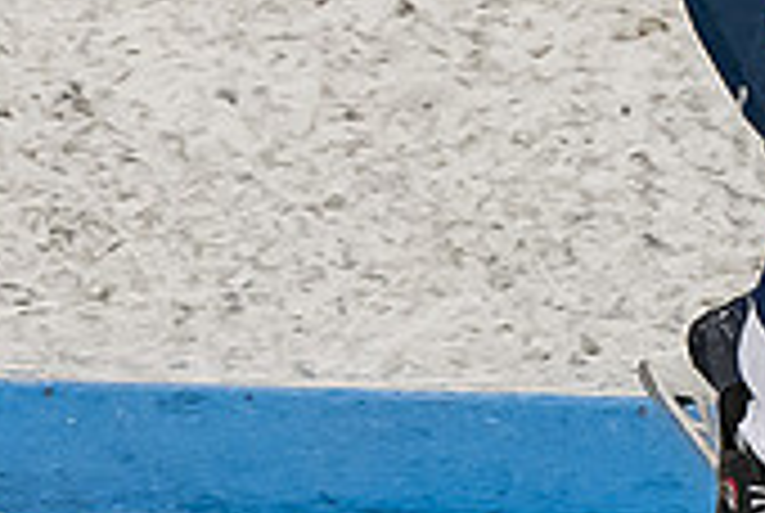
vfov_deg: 1.1
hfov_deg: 1.7
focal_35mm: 1226
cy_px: 27
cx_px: 1154
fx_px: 26098
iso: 2500
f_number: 3.5
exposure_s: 1/800
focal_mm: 130
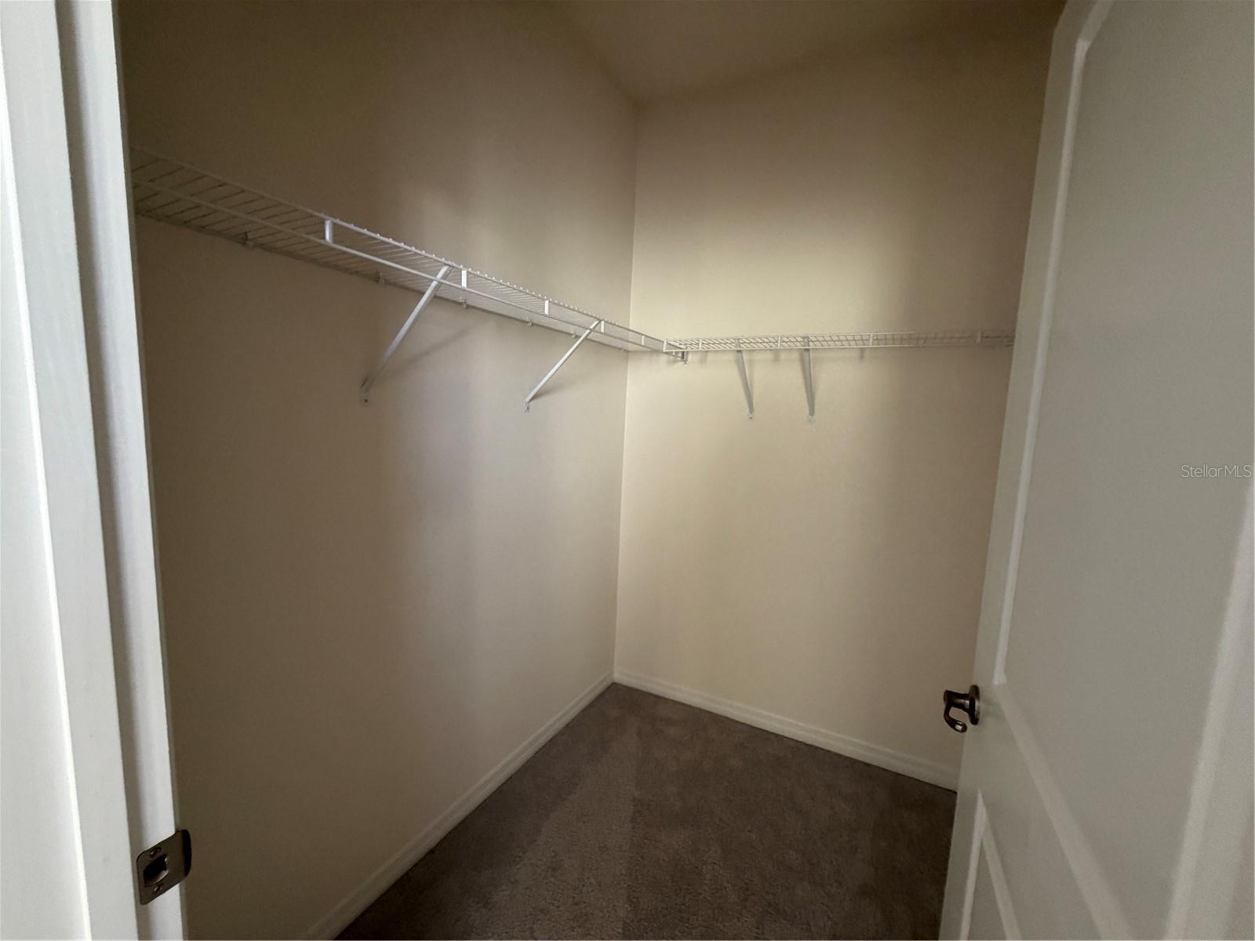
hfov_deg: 102.1
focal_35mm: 14
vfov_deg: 85.7
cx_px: 628
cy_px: 470
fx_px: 508
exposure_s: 1/60
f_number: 2.2
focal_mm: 2.22
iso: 320
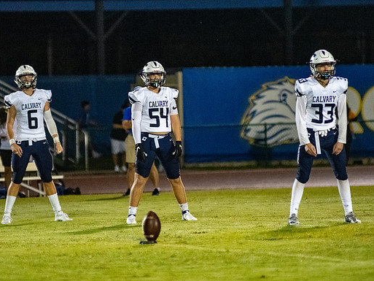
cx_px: 163
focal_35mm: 330
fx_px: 3566
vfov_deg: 4.5
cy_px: 140
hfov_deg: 6.0
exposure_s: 1/1250
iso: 6400
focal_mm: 200
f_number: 2.8
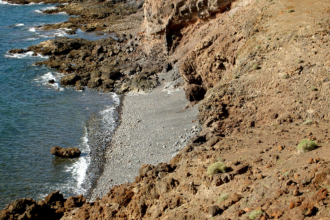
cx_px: 166
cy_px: 102
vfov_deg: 14.7
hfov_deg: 21.9
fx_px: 852
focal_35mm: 93
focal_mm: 14.7
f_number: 4.6
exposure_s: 1/250
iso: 50
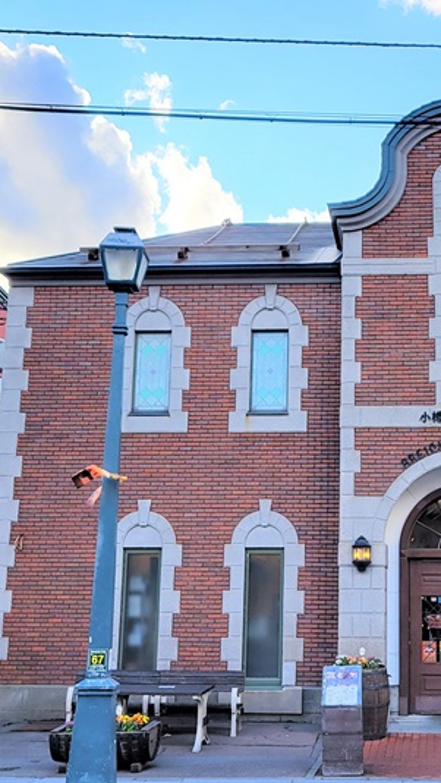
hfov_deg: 22.4
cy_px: 374
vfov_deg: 39.1
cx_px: 353
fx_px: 1100
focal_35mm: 53
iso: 40
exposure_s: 1/455
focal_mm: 5.4
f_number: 1.8
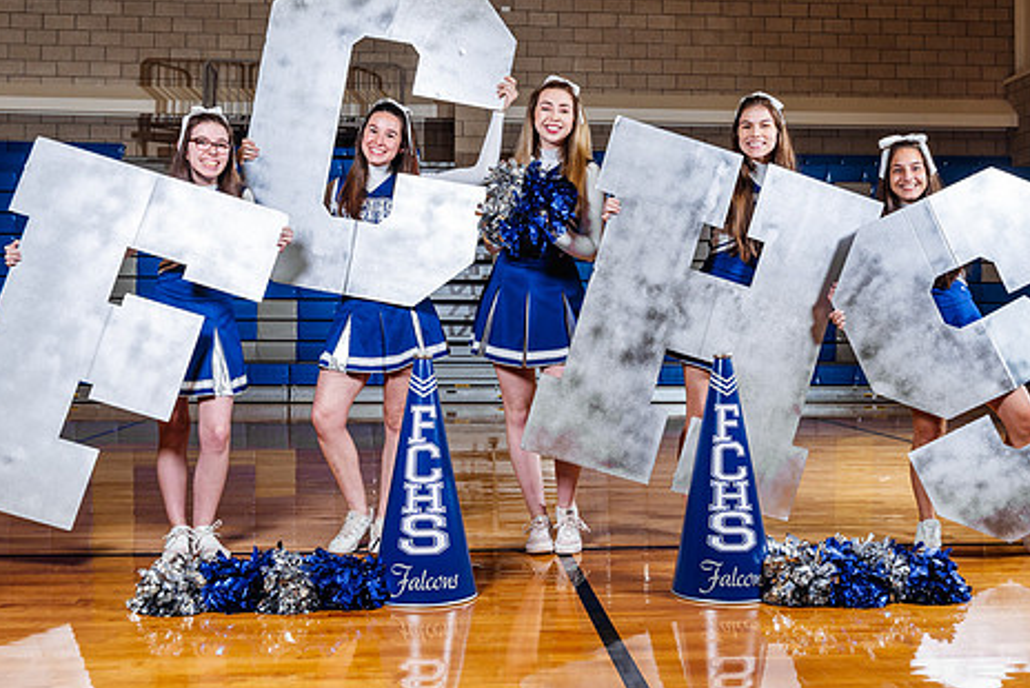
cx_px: 526
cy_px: 305
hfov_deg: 48.4
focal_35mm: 40
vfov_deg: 33.4
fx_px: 1145
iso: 400
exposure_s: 1/125
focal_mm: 32
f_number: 8
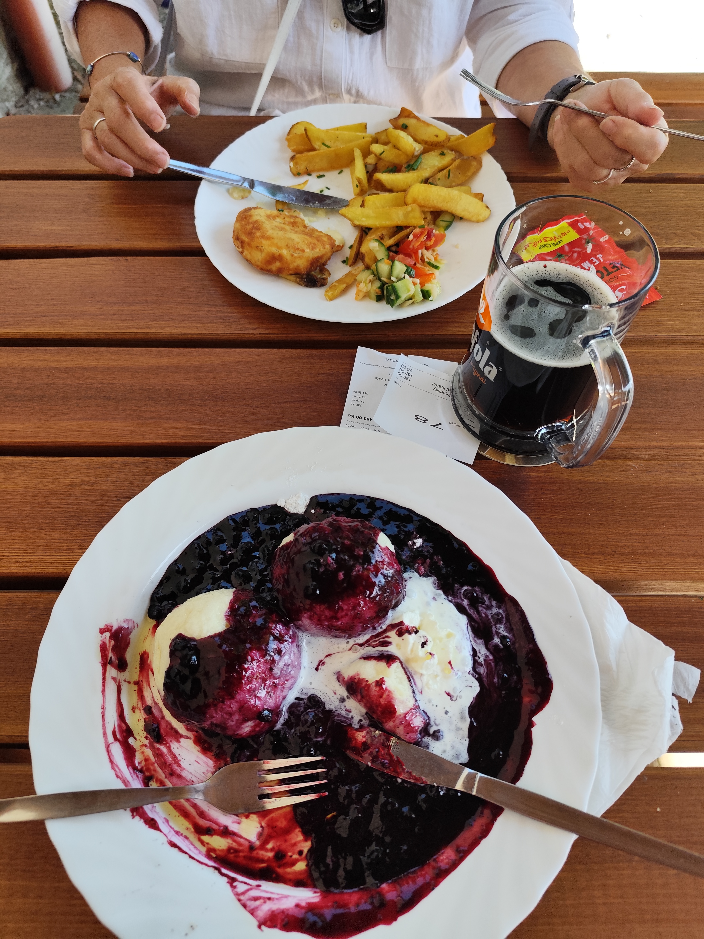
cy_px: 470
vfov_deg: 73.9
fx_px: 624
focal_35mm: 23
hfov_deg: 58.9
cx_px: 352
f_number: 1.65
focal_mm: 6.19
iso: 50
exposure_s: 1/238
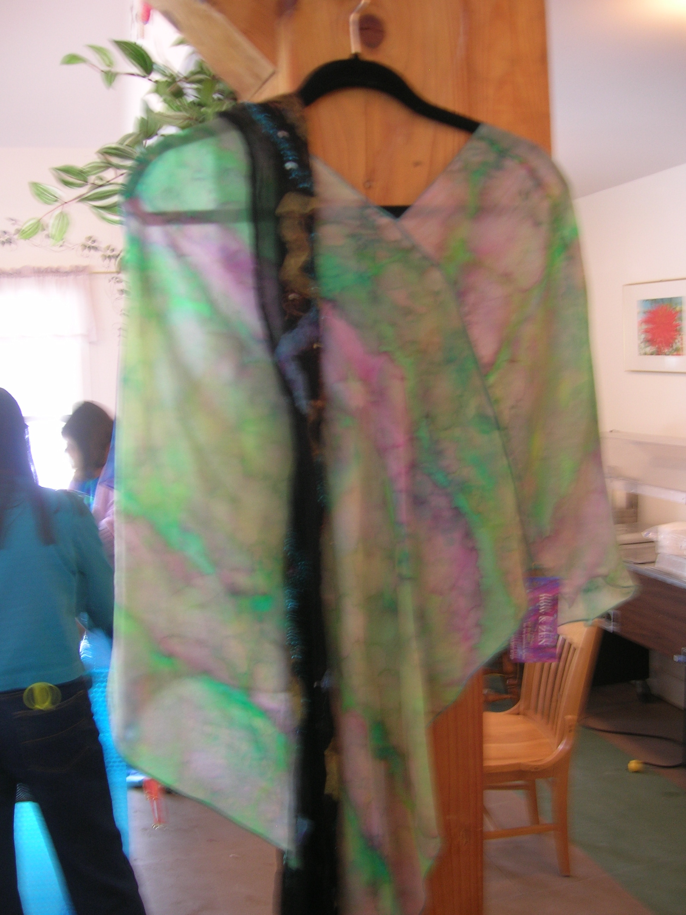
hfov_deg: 41.8
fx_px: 898
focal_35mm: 34
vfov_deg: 54.0
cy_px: 458
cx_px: 343
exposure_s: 1/3.9
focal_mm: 5.7
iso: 50
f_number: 2.9
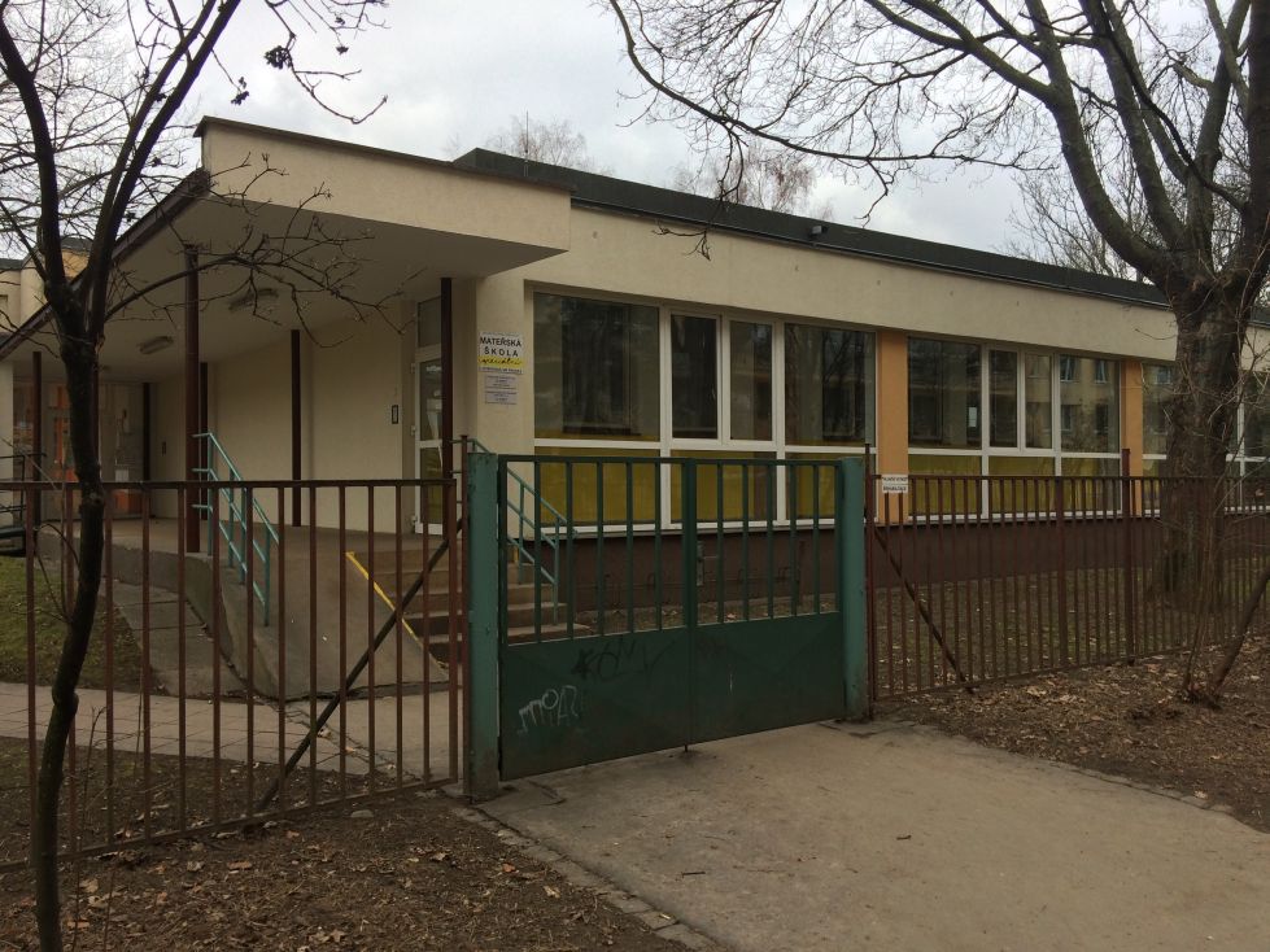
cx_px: 635
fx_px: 1064
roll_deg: +0.6
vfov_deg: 48.2
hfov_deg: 61.7
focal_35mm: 29
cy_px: 476
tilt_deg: -0.3
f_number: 2.2
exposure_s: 1/441
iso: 32
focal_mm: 4.15
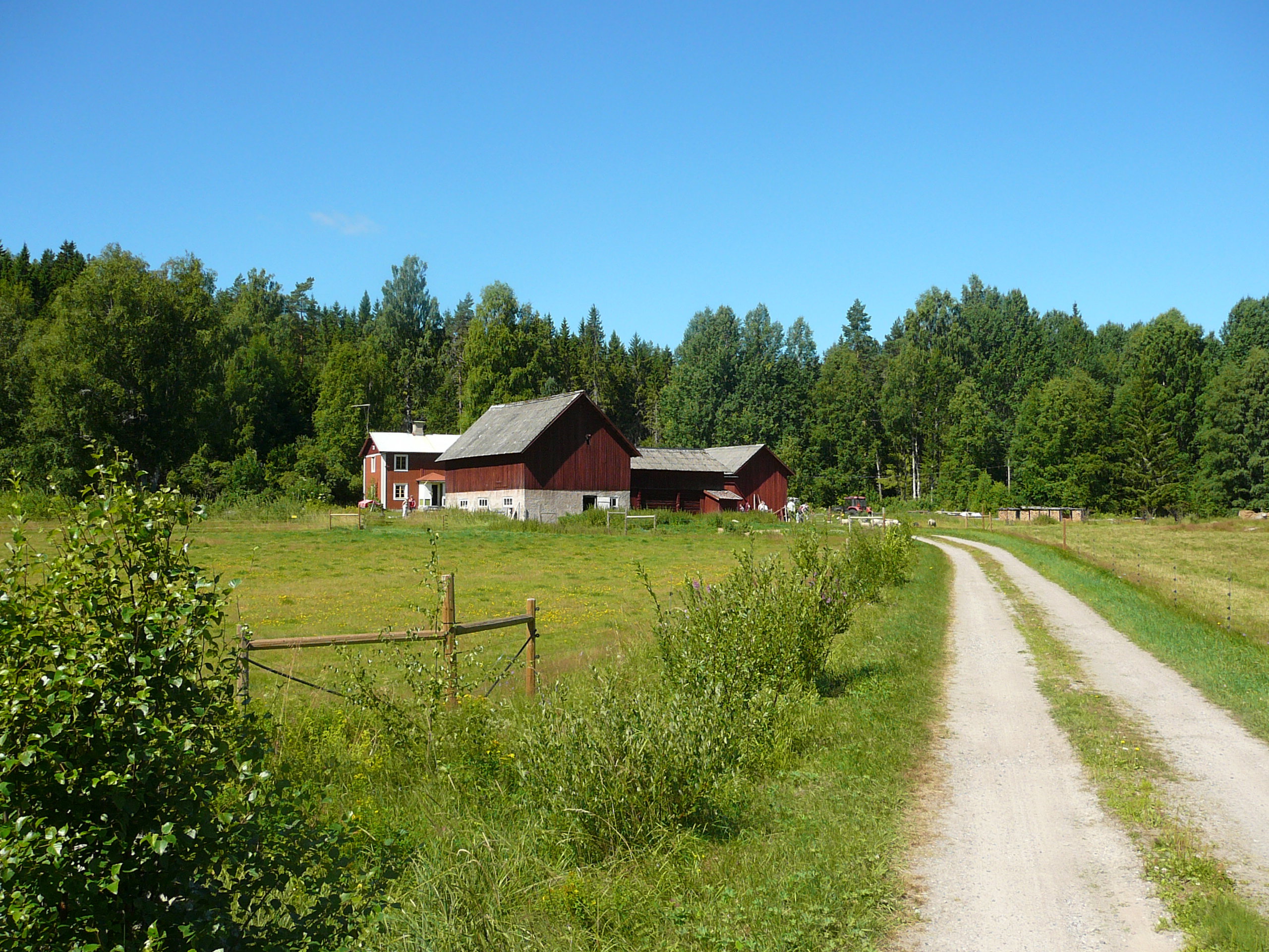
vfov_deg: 40.7
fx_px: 1283
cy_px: 476
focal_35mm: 35
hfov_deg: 52.6
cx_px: 634
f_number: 5
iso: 80
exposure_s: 1/400
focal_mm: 5.2
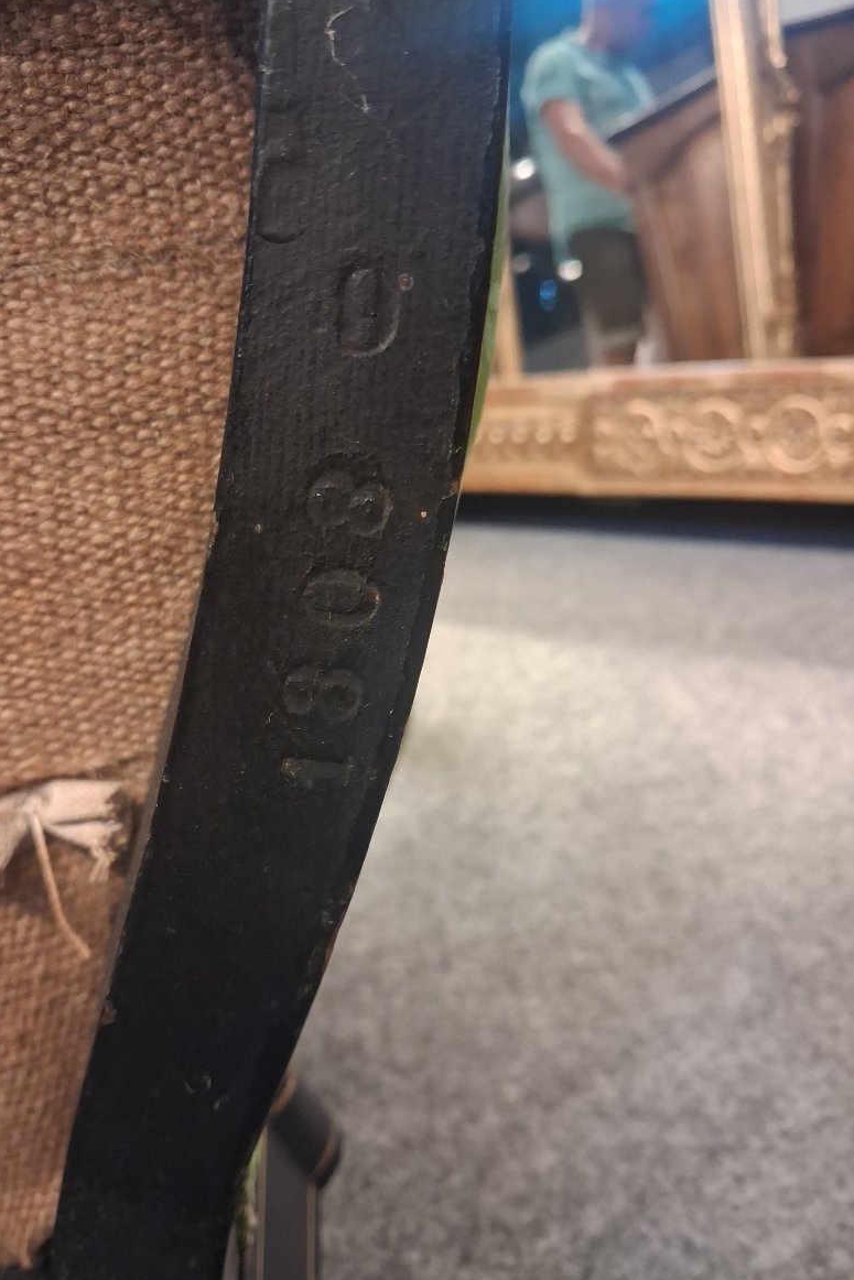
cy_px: 648
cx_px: 397
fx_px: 1032
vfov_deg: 63.7
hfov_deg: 44.9
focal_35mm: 29
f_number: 1.8
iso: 500
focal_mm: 4
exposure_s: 1/33
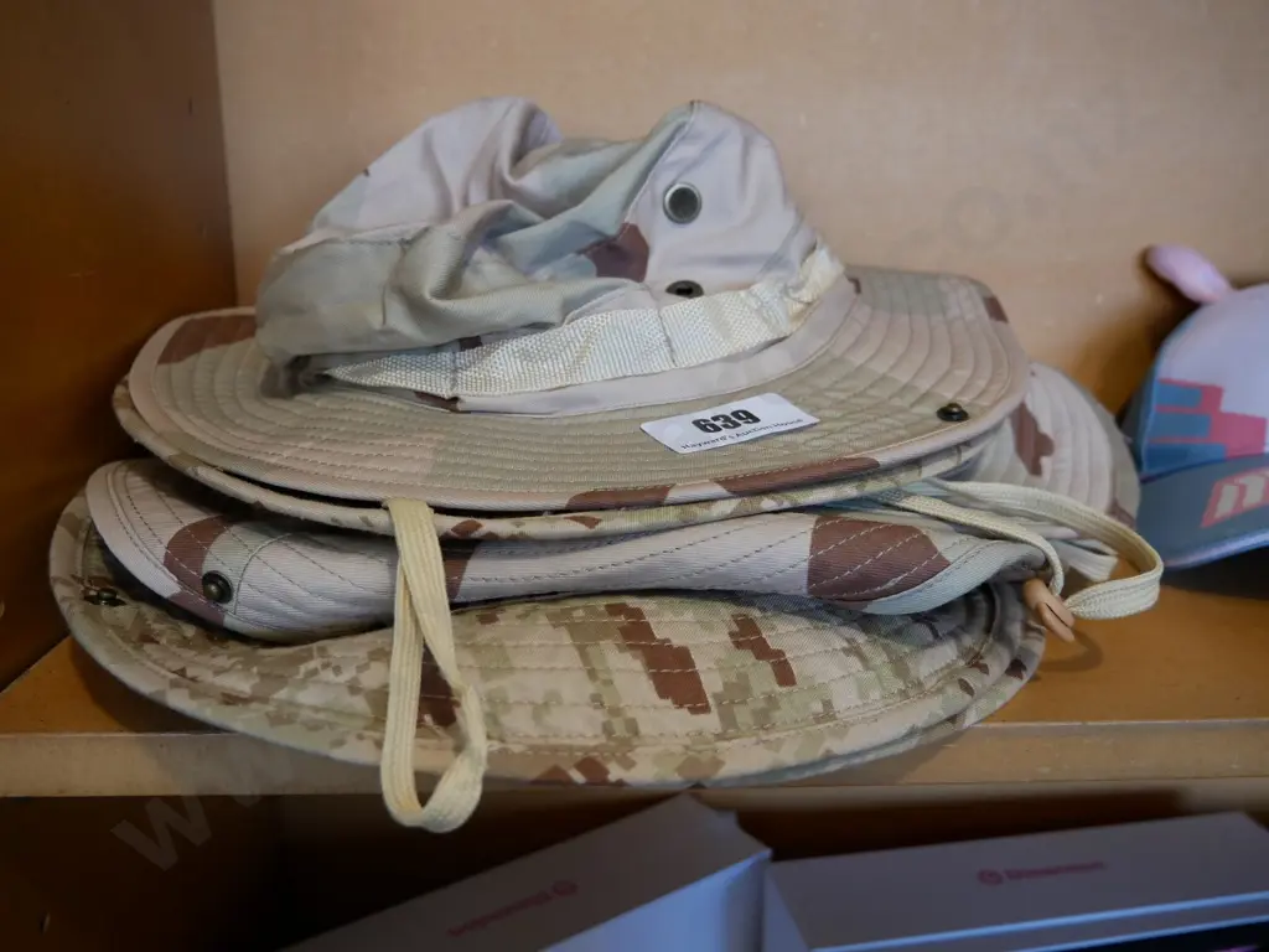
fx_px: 1100
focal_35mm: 30
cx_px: 634
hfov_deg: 60.0
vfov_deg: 46.8
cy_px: 476
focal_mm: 15
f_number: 3.7
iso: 400
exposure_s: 1/60
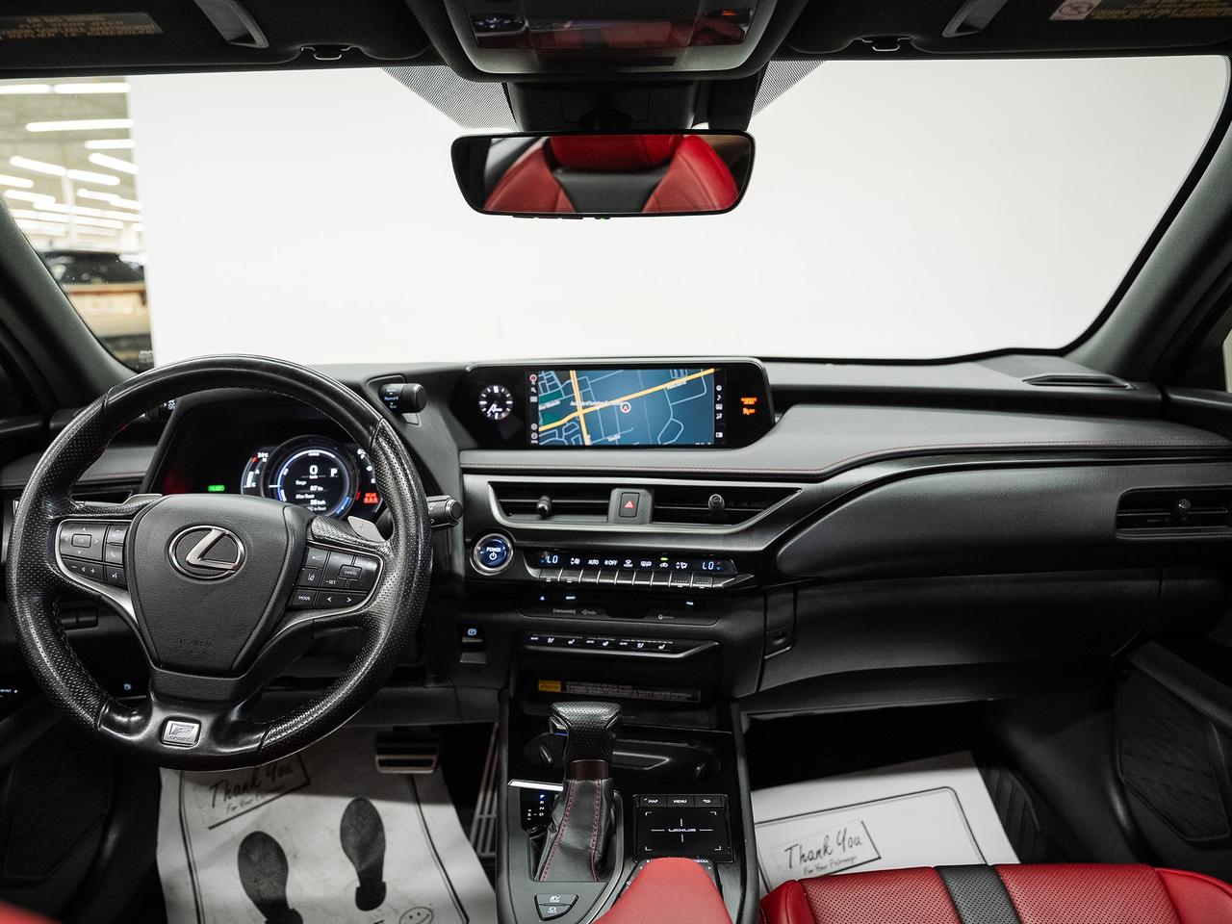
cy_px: 462
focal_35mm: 26
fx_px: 934
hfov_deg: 66.8
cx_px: 616
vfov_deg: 52.6
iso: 1000
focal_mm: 24
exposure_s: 1/40
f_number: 4
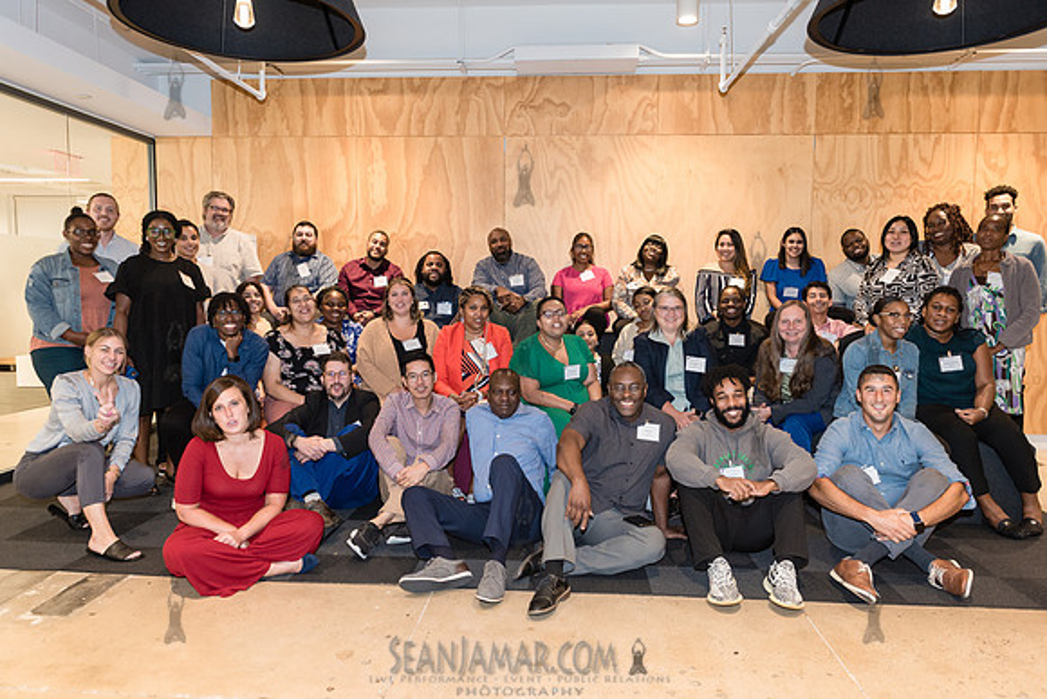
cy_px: 349
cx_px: 512
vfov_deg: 51.4
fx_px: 726
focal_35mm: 25
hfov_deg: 71.6
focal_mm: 24
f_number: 4
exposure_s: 1/100
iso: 1600
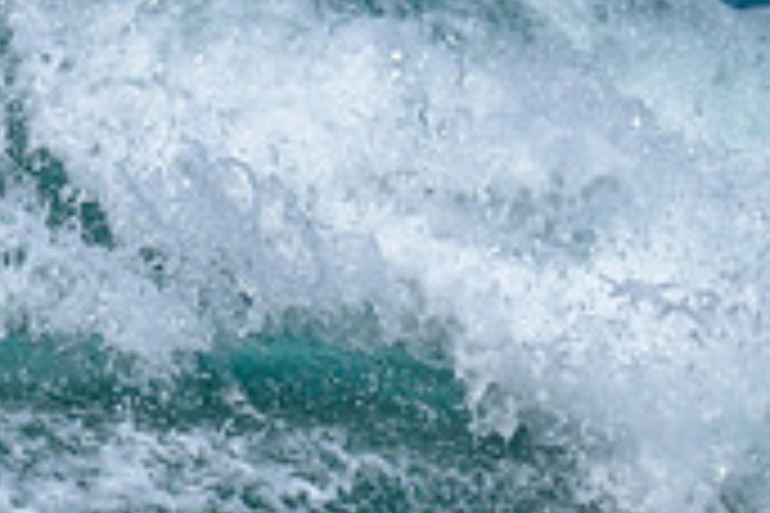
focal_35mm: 3693
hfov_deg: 0.6
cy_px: 139
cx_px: -422
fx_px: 78983
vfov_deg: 0.4
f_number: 6.3
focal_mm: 800
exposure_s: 1/2500
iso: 250
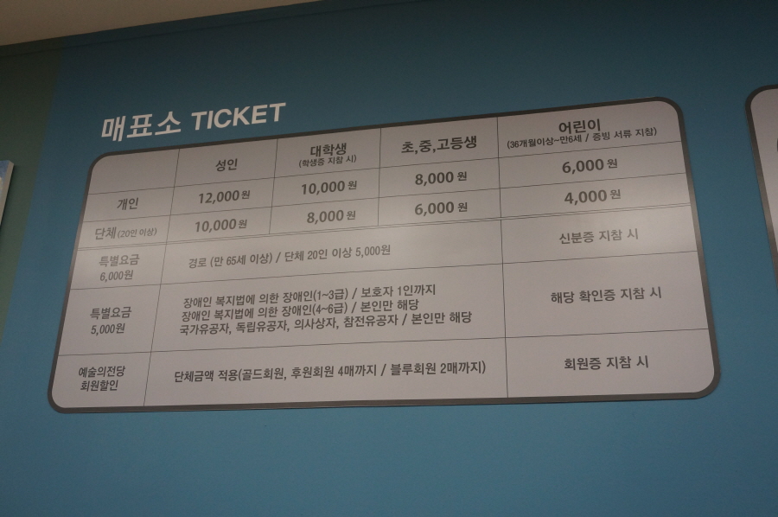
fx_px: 745
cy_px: 258
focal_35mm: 34
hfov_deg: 55.2
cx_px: 389
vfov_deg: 38.3
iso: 800
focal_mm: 23
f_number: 4.5
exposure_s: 1/60
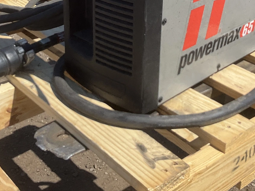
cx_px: 138
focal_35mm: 68
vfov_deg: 20.9
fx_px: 501
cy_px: 1
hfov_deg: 28.5
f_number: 1.8
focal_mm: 3
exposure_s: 1/1786
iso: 25
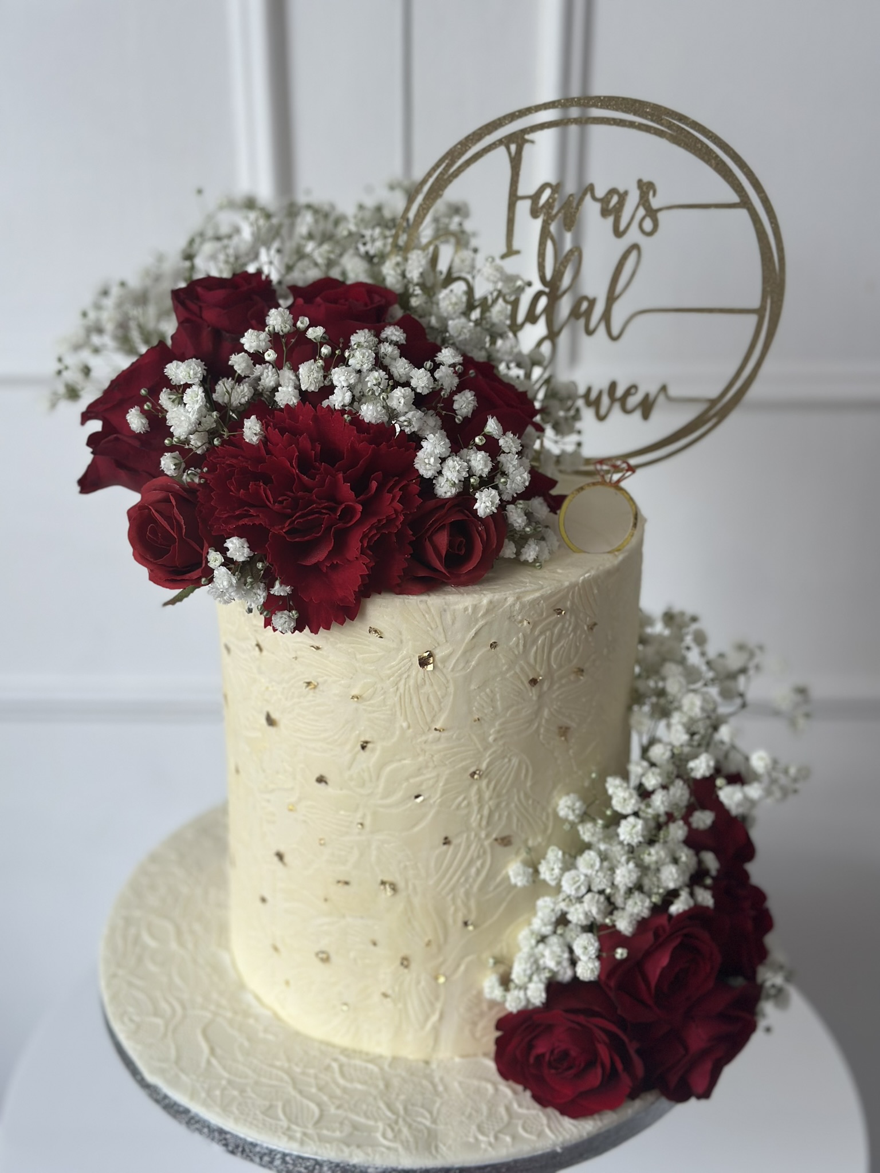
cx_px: 440
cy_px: 586
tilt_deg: -24.9
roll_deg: -0.4
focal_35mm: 48
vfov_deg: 39.7
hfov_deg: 30.3
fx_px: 1627
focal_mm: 6.86
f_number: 1.78
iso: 80
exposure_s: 1/121
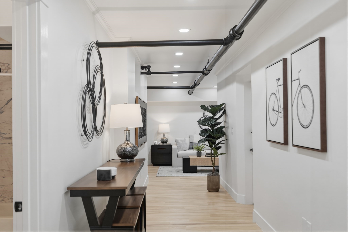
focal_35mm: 35
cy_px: 116
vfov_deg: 37.8
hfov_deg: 54.4
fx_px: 338
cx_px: 174
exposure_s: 1/250
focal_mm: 35
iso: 160
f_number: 4
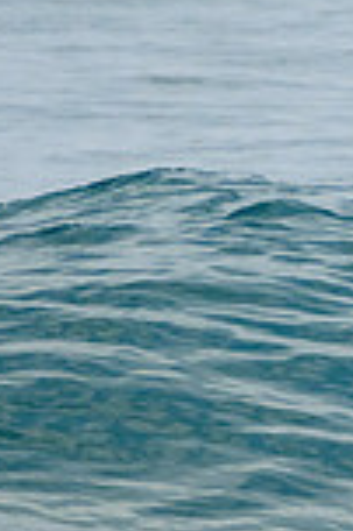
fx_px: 30867
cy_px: 334
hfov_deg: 0.7
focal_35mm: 2094
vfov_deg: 1.0
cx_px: 1210
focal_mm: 400
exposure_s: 1/1250
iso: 500
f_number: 5.6
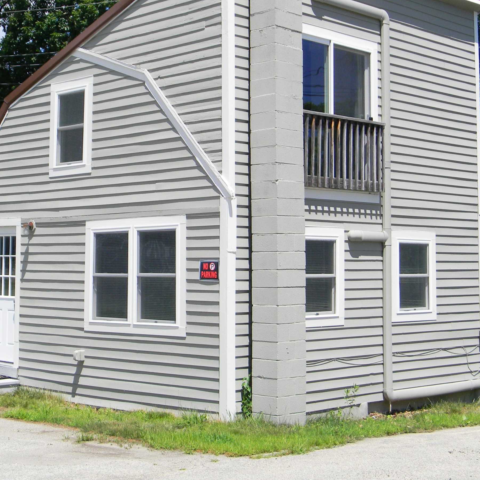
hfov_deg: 27.7
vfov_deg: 27.6
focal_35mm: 62
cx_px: 230
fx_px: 973
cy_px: 179
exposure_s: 1/216
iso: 80
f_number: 7.6
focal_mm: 7.3
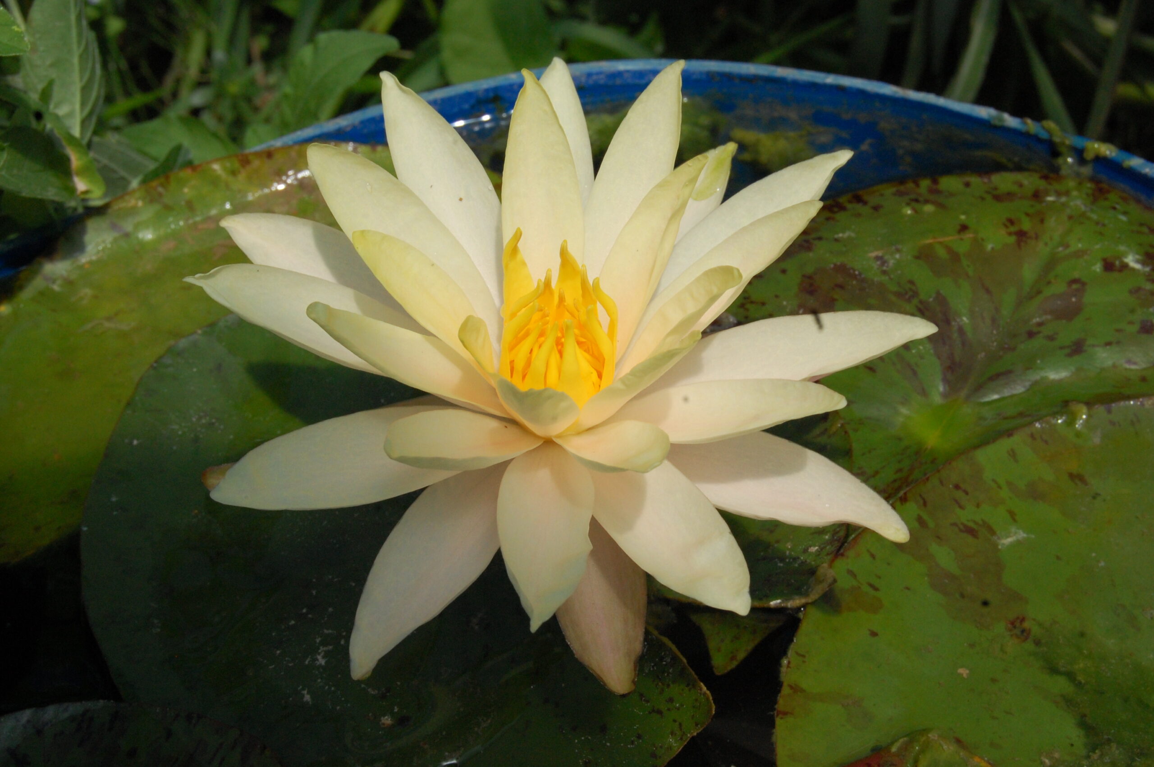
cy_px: 384
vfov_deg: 20.1
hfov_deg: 29.9
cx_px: 577
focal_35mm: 68
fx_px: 2162
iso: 800
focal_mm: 45
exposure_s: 1/800
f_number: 20
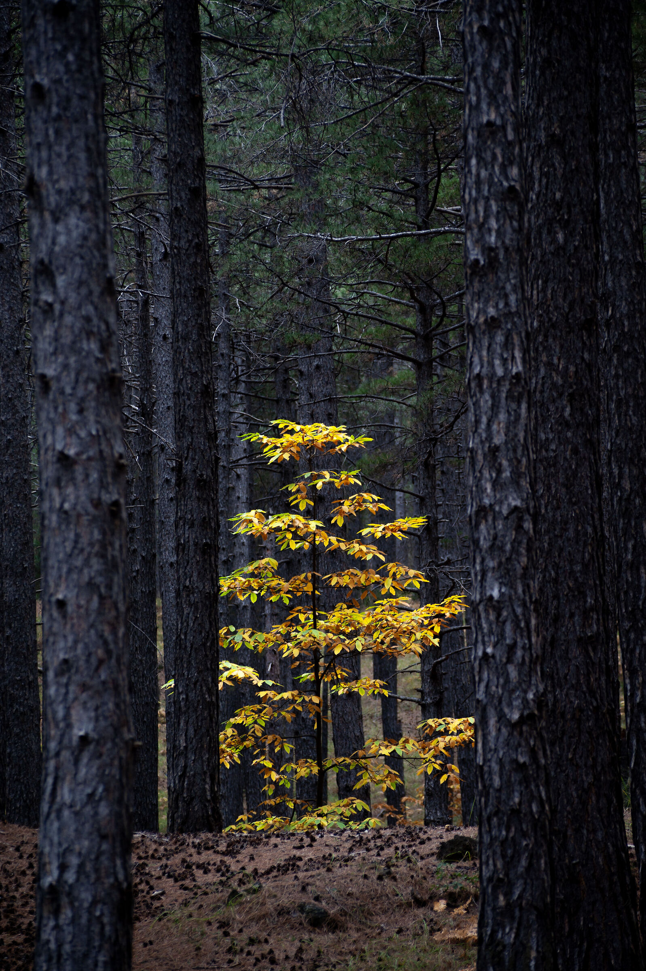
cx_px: 323
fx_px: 4581
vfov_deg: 12.1
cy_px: 486
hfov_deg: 8.1
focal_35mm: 170
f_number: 6.3
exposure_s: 1/40
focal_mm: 170
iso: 800
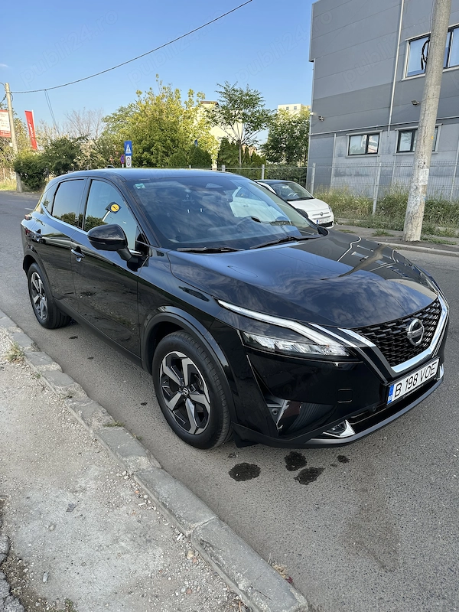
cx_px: 230
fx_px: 424
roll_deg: -0.6
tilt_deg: -14.8
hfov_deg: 56.8
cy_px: 306
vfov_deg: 71.6
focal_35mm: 24
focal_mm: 6.86
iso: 80
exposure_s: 1/918
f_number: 1.78
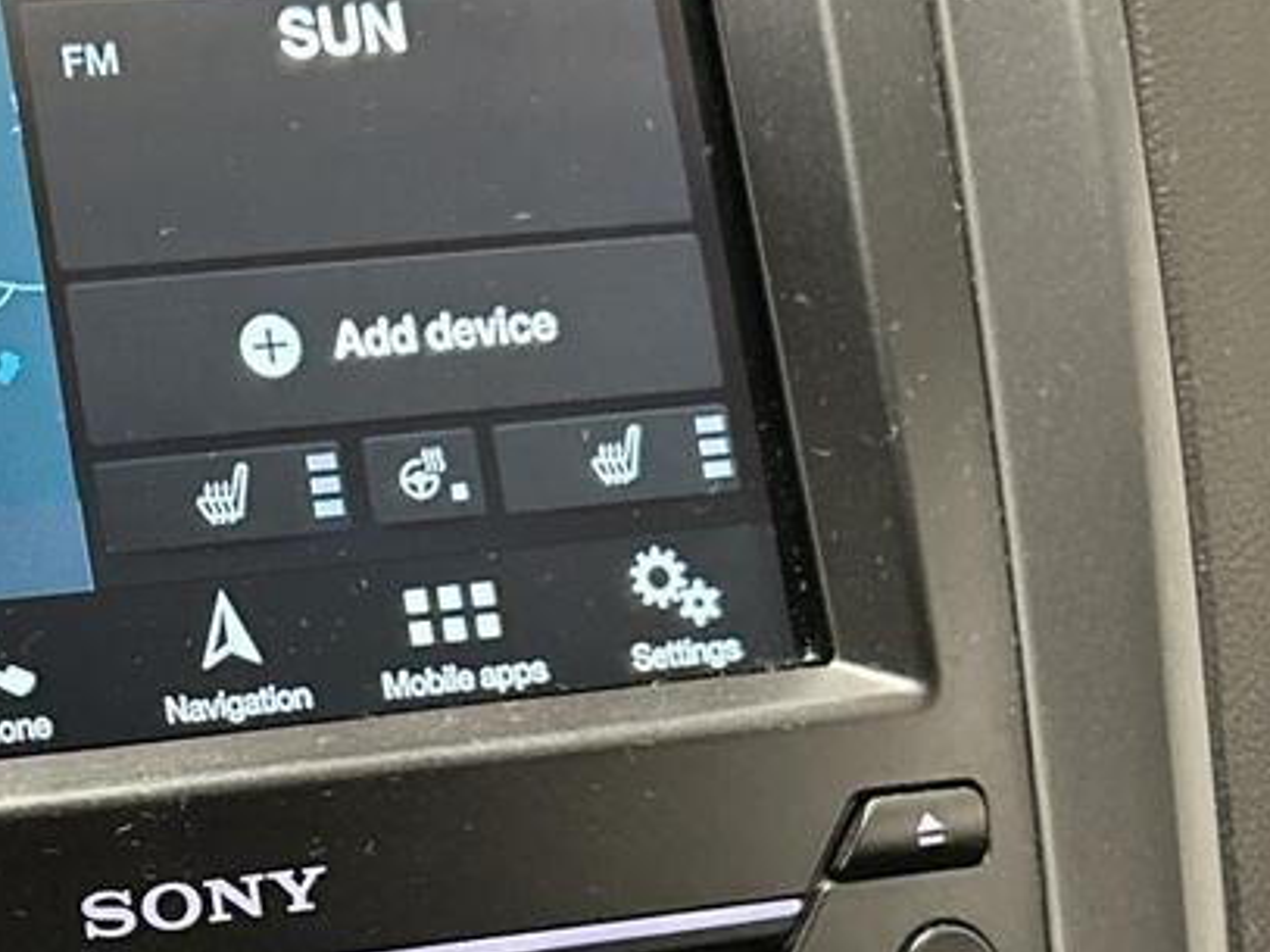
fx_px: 3374
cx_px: -69
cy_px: 868
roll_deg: -1.6
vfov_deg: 15.8
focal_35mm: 92
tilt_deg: -28.0
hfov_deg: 20.5
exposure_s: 1/36
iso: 500
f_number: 1.5
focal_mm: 5.7
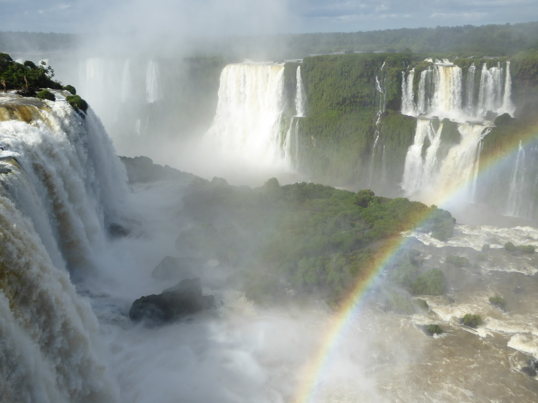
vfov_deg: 39.7
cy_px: 202
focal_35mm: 36
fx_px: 560
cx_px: 269
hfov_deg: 51.4
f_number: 3.7
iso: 80
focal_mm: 6.3
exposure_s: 1/1000
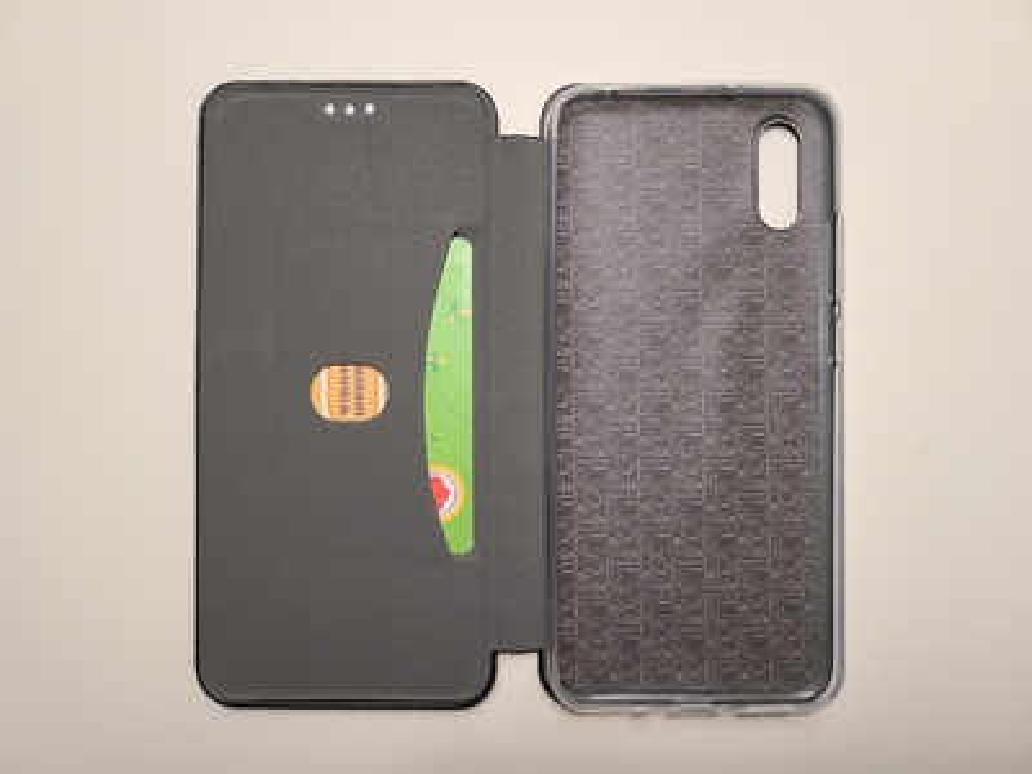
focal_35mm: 26
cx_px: 516
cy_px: 387
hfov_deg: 67.3
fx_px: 775
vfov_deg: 53.1
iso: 64
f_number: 1.8
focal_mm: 5.4
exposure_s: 1/50
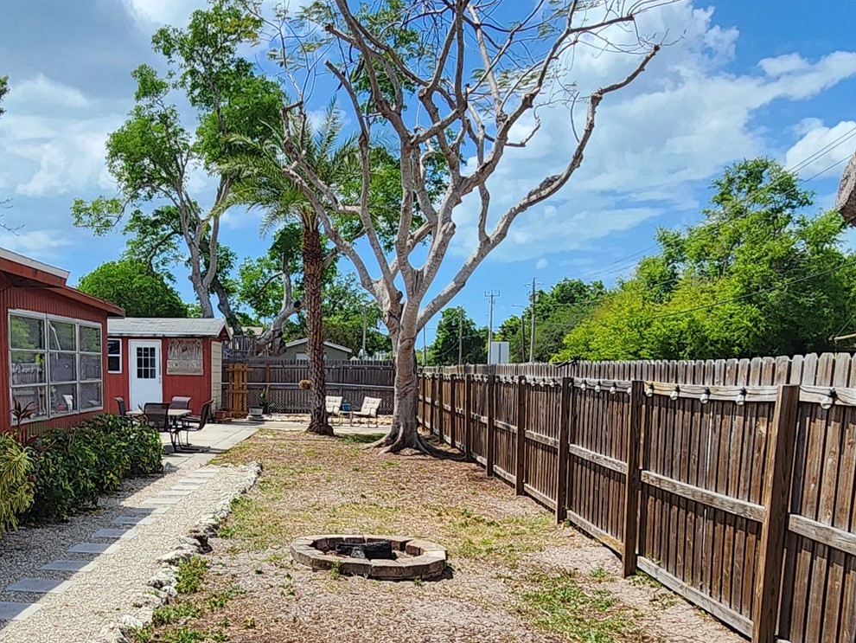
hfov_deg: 77.1
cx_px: 303
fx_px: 519
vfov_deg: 59.1
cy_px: 505
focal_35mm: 21
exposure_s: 1/1930
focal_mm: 2.2
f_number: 2.2
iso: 50
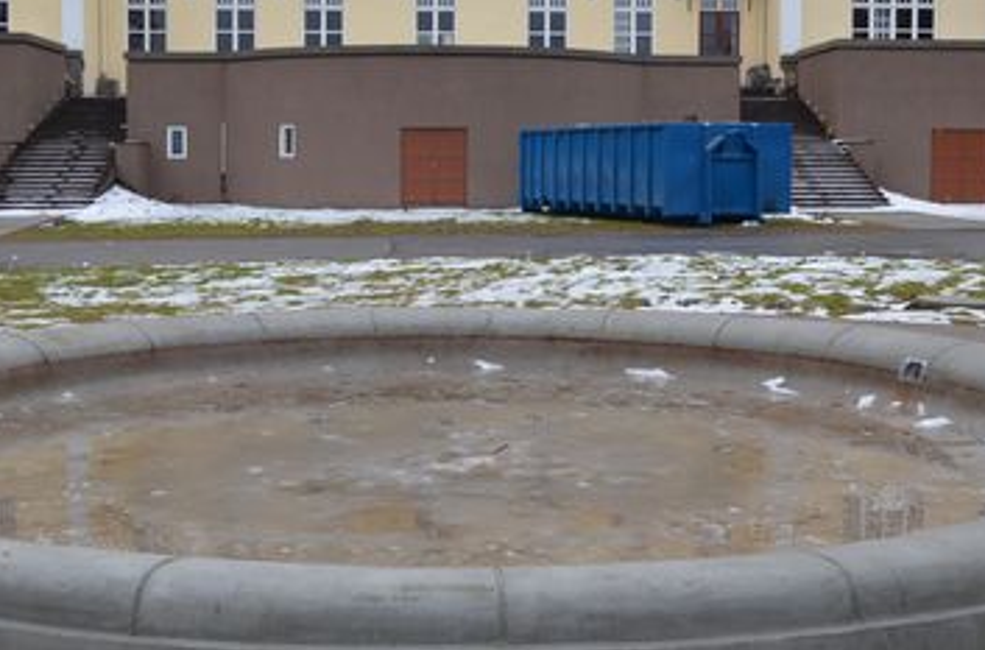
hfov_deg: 40.4
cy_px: 222
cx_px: 463
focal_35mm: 49
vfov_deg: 27.2
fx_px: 1337
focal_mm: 18
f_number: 5.6
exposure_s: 1/125
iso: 200
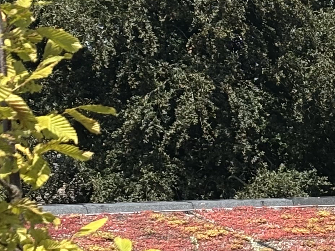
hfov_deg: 8.5
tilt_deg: -1.6
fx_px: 2187
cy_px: 136
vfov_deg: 6.6
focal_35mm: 226
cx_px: 543
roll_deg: -0.2
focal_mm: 5.96
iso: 40
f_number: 1.6
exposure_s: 1/2062
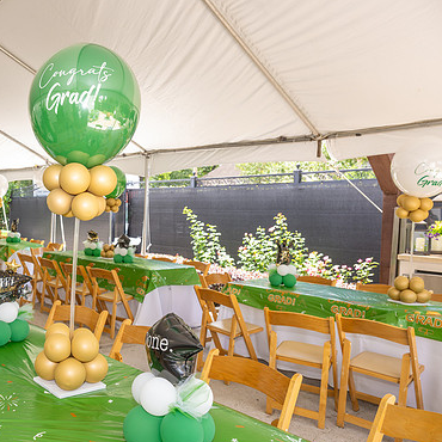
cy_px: 230
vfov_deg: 51.1
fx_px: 462
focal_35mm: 32
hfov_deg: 48.8
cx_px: 102
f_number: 5.6
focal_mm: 24
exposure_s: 1/80
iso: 250
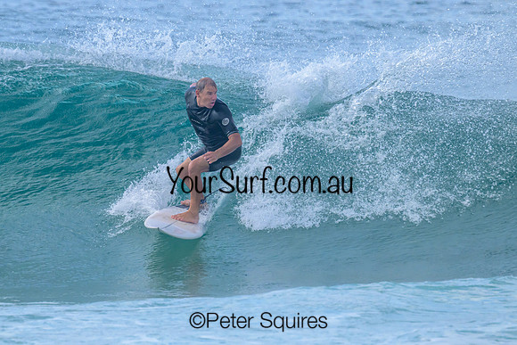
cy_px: 143
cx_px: 170
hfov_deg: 2.6
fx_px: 11572
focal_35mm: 806
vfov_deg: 1.7
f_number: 11
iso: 1100
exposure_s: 1/2000
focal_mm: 600
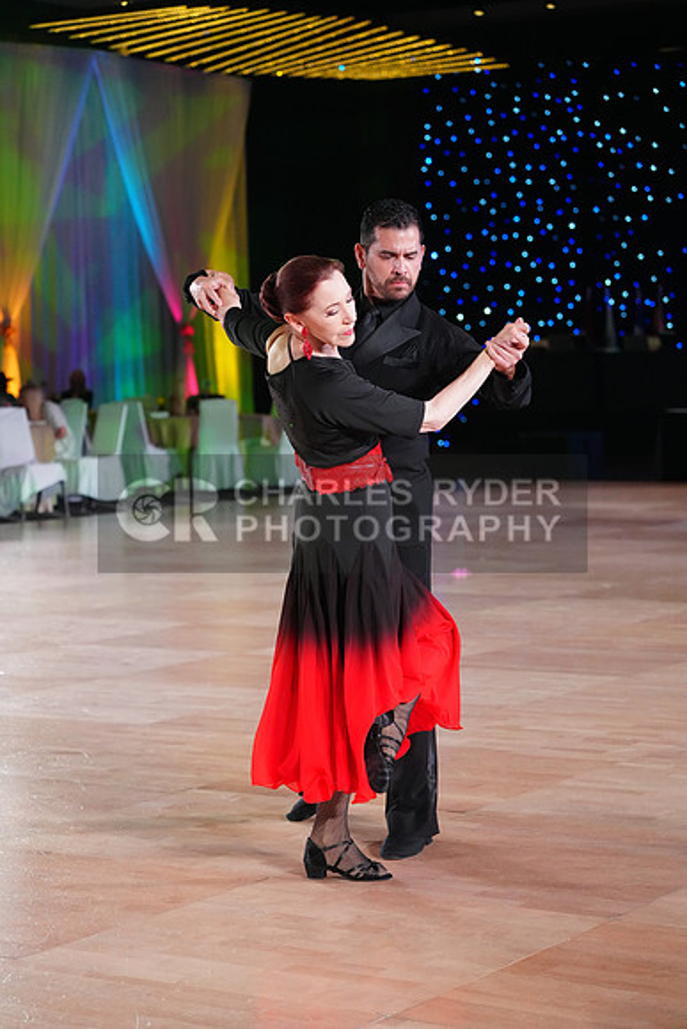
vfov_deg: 24.8
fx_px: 2346
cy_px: 514
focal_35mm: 82
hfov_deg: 16.7
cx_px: 344
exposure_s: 1/400
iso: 3200
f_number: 4
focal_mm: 82
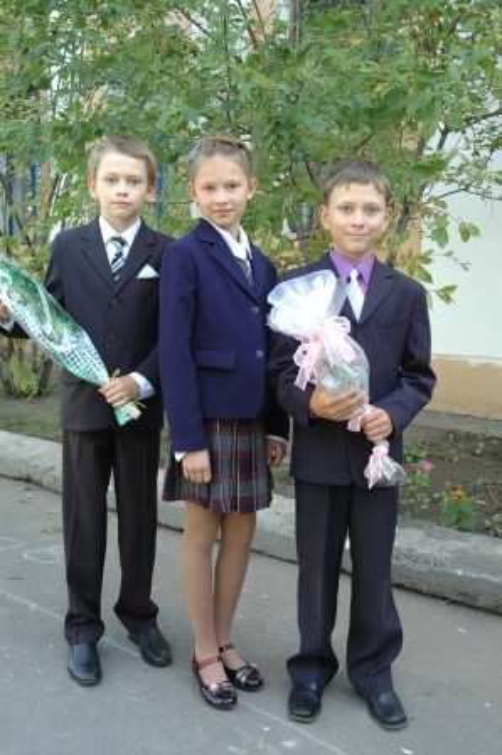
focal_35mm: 40
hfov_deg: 33.0
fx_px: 848
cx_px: 251
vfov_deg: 48.0
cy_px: 378
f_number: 5.6
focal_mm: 27
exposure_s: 1/125
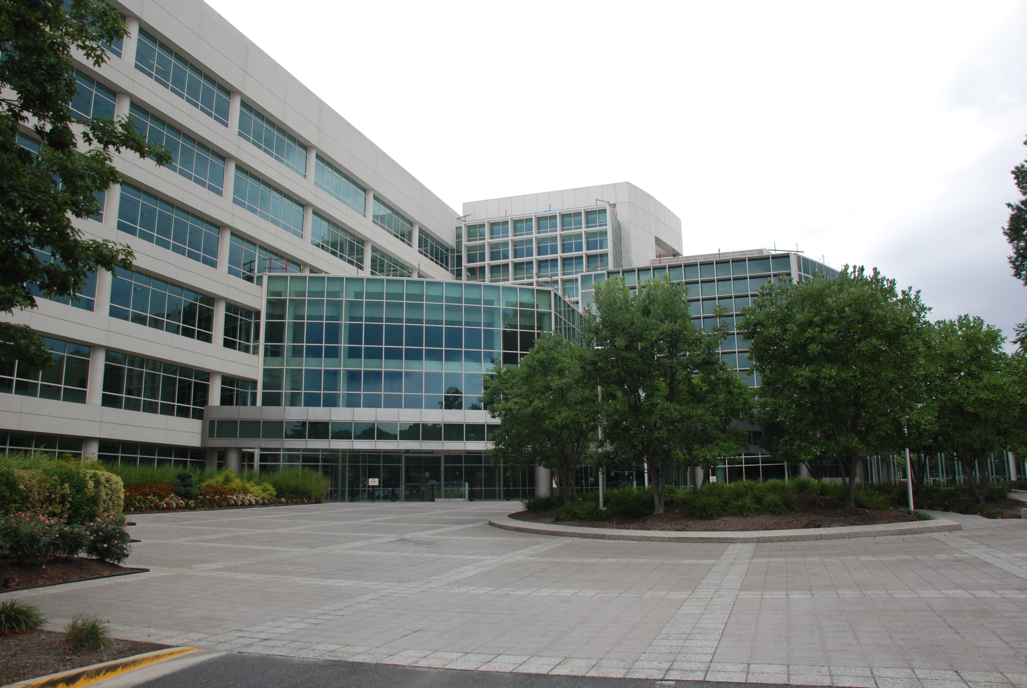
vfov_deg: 48.0
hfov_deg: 67.3
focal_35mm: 27
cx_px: 514
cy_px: 344
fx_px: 771
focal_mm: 18
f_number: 6.3
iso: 400
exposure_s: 1/160
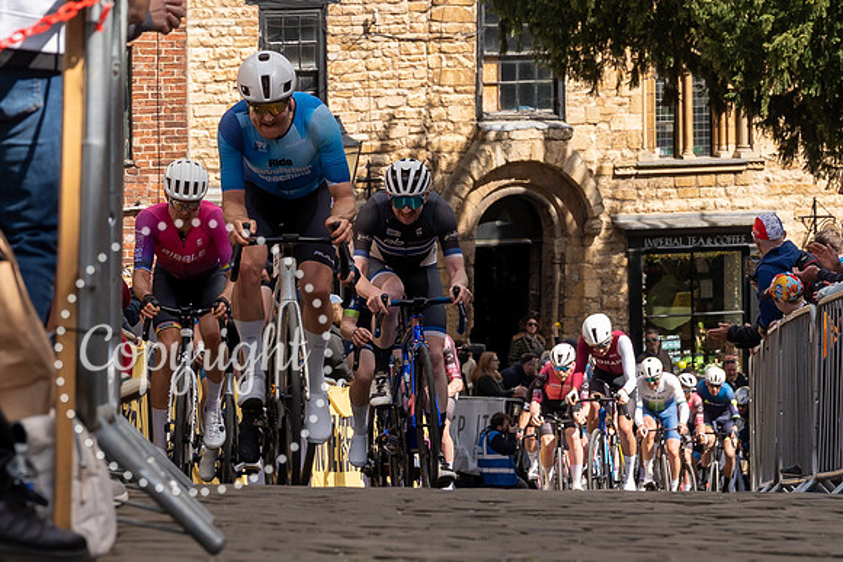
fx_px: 5367
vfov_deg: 6.0
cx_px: 288
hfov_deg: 9.0
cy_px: -11
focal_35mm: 229
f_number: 5
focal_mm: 70
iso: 250
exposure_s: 1/1000
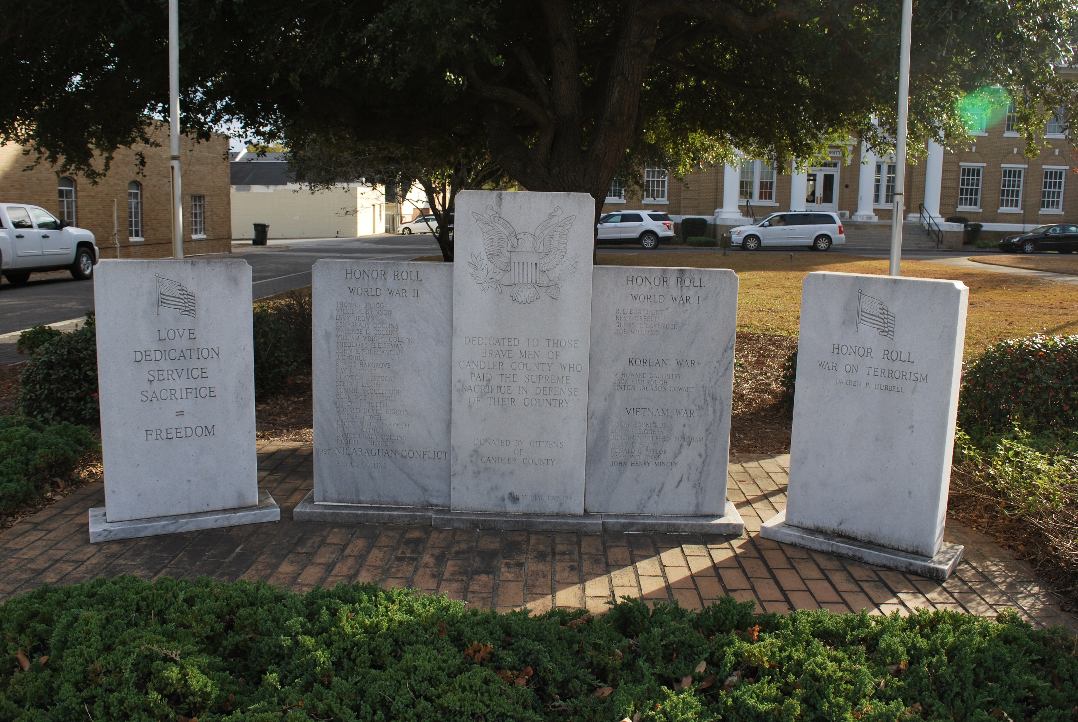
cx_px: 539
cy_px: 361
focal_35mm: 30
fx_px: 899
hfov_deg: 61.9
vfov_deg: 43.7
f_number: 6.3
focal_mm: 20
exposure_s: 1/160
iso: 100
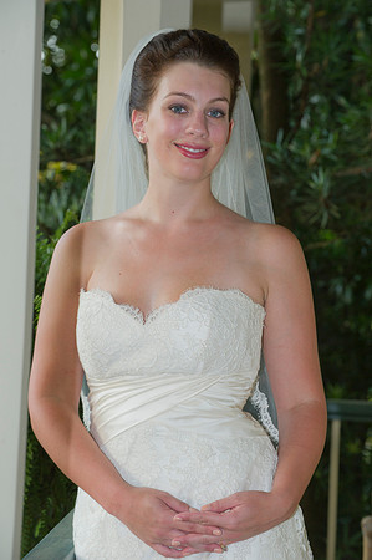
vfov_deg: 14.7
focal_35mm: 140
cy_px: 280
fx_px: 2175
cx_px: 186
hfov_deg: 9.8
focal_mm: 140
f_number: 7.1
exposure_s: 1/60
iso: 400
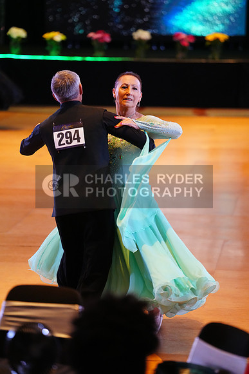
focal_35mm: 142
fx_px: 1472
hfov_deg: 9.7
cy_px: 187
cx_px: 124
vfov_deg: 14.4
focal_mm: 142
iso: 5000
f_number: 2.8
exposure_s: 1/400
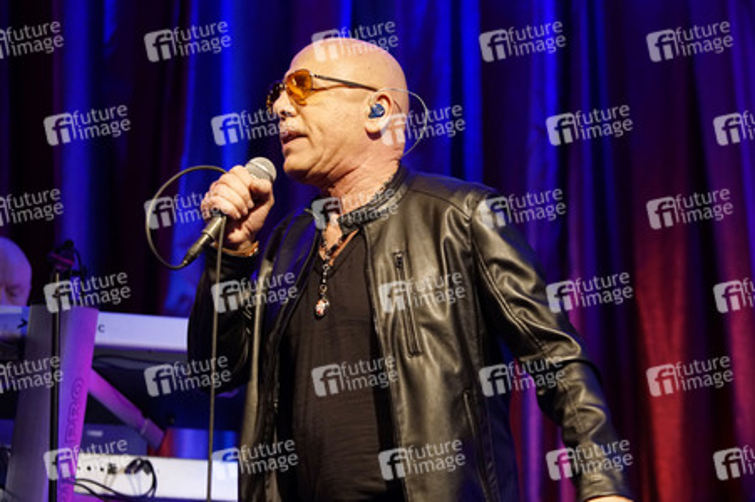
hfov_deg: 19.3
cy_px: 251
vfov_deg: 12.9
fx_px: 2221
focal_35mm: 106
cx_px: 378
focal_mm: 106
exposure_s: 1/125
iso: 3200
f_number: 4.5
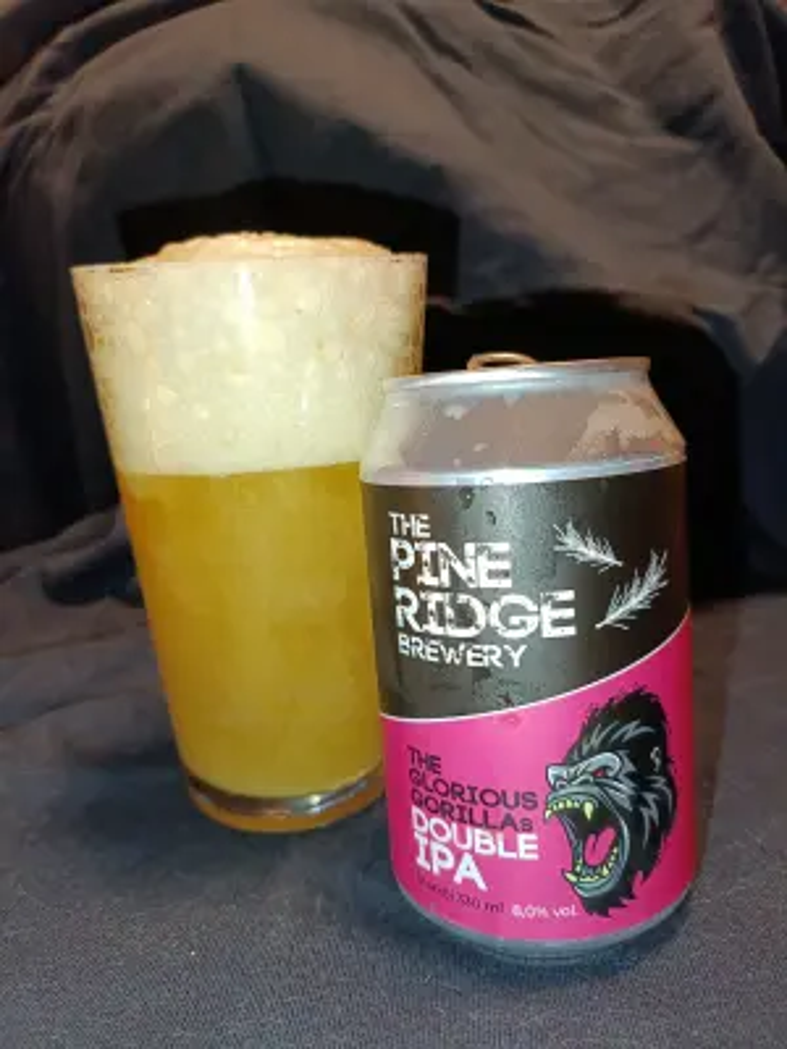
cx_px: 394
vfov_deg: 69.4
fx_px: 758
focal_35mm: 25
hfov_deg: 54.9
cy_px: 524
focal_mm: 4.71
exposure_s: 1/33.3
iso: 500
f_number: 1.7
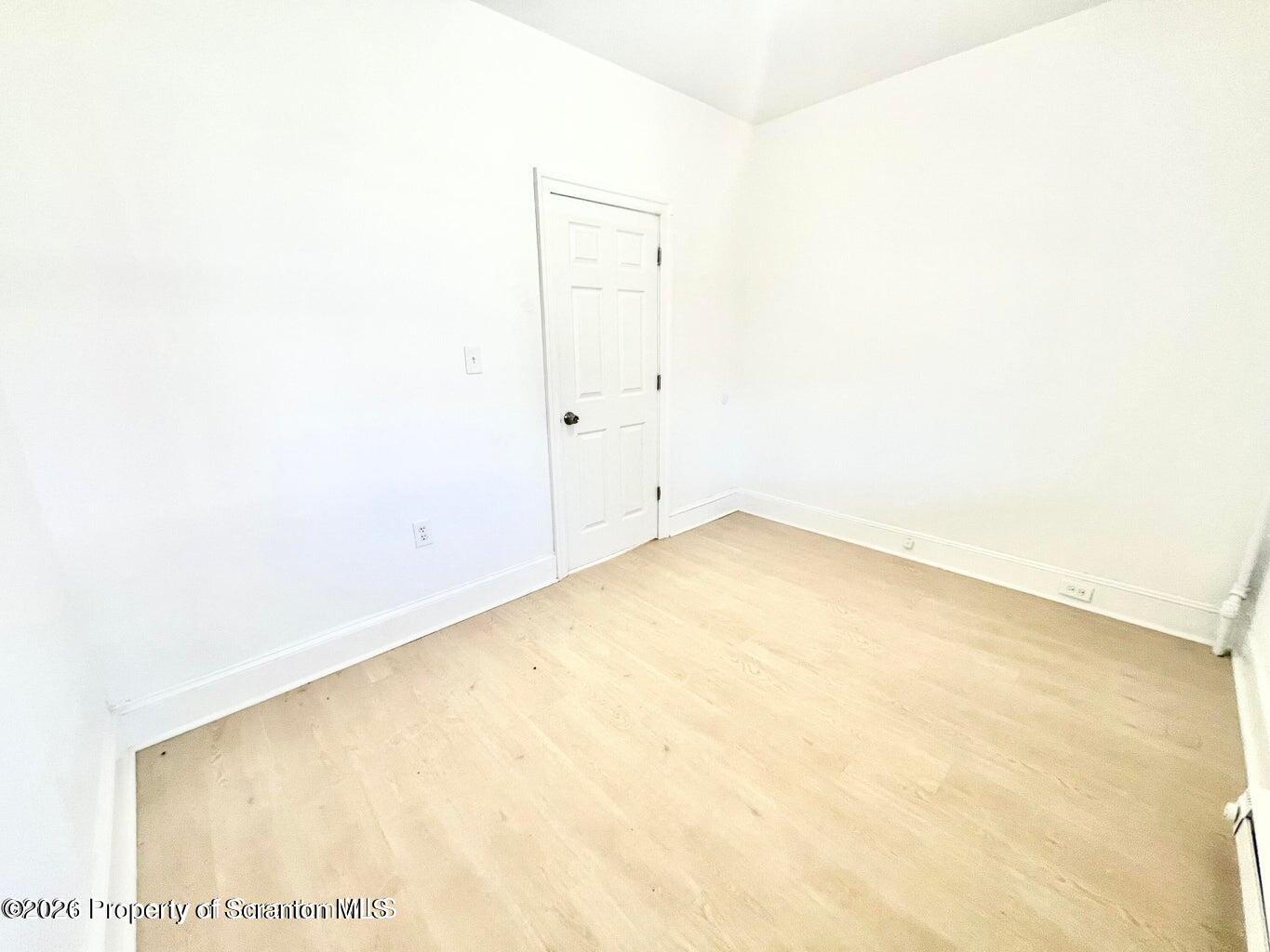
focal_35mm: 13
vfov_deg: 89.9
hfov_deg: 106.2
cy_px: 476
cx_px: 635
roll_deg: -0.4
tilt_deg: -15.3
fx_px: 477
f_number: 1.8
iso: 64
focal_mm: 1.57
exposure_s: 1/99
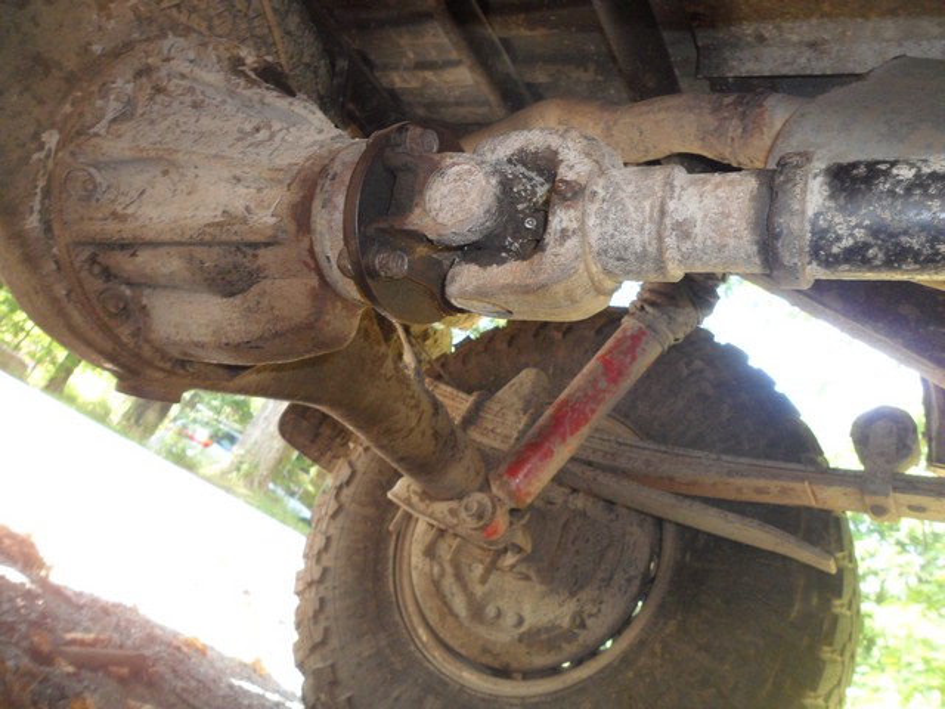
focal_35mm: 27
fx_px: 737
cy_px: 354
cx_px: 472
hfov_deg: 65.3
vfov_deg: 51.4
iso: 200
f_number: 3.5
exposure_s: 1/45
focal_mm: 4.9
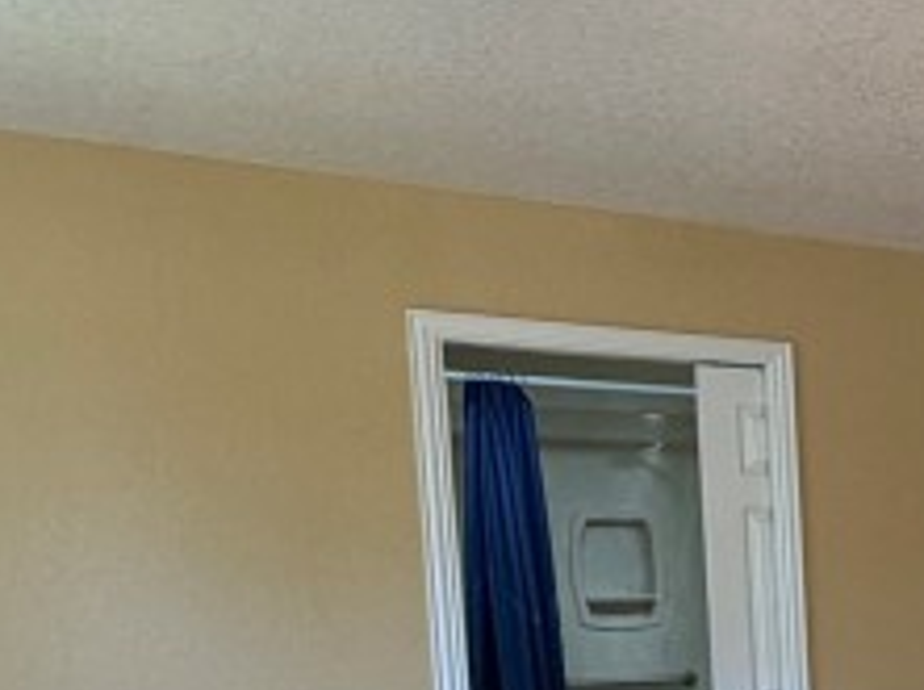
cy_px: 786
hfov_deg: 23.0
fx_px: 1732
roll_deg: +0.5
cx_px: 1455
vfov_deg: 21.2
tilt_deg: -6.8
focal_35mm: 65
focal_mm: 2.22
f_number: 2.2
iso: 200
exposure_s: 1/121
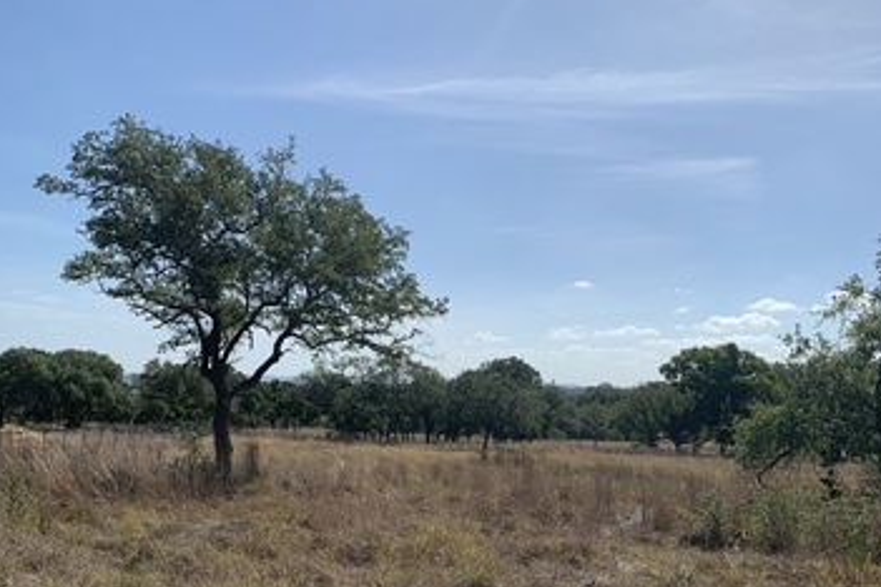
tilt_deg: +6.2
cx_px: 444
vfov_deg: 35.9
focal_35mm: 37
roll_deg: -2.5
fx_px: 905
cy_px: 331
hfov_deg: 51.9
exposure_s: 1/4673
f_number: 1.8
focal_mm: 4.25
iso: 25
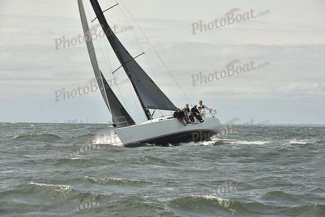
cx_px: 162
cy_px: 108
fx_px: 1174
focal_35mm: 130
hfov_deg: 15.8
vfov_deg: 10.6
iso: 250
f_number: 10
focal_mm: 130
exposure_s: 1/800
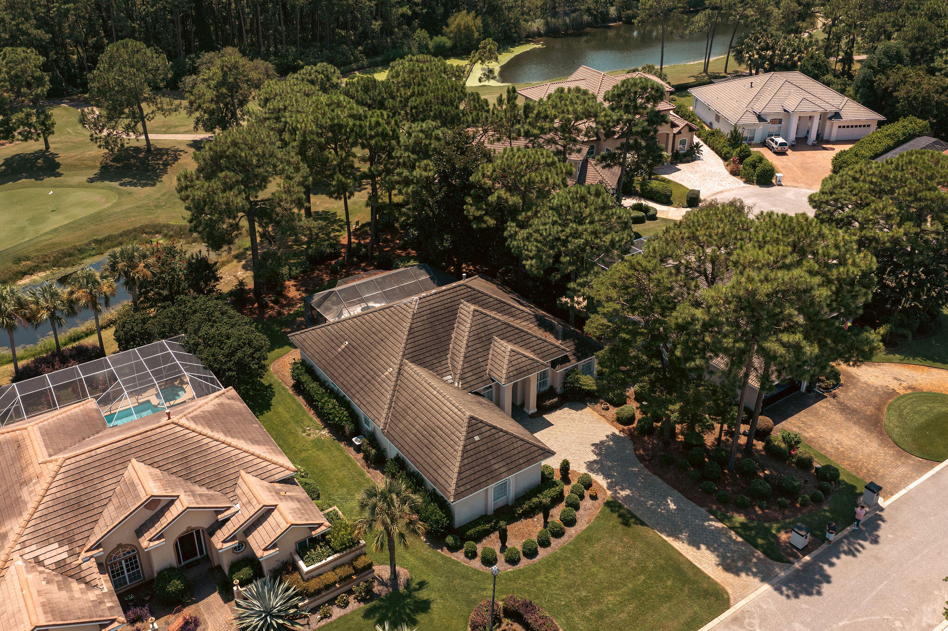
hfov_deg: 65.5
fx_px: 737
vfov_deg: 46.4
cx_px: 474
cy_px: 316
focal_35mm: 28
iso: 100
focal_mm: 10.26
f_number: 3.5
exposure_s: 1/80
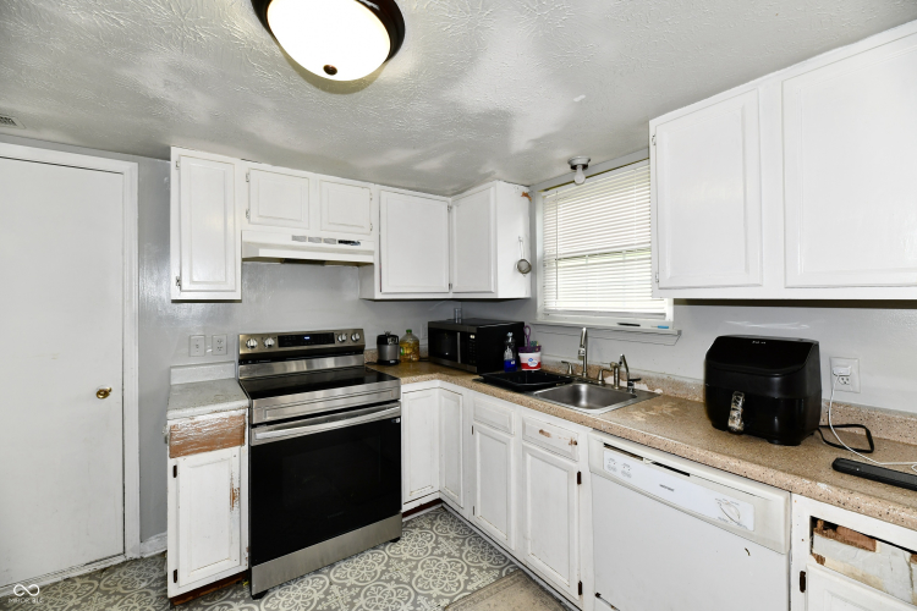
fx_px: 357
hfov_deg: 104.3
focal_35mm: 14
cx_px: 458
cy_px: 306
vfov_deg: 81.2
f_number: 6.3
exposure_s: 1/60
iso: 640
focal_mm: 14
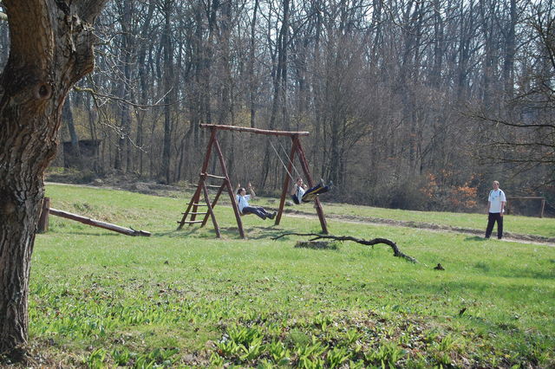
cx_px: 278
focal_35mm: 82
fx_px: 1271
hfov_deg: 24.6
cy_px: 184
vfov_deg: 16.5
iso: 200
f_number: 7.1
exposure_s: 1/200
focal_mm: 55
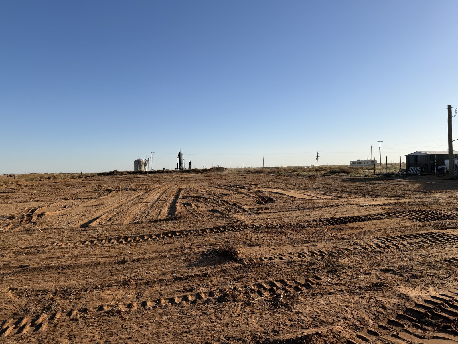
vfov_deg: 56.8
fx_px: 318
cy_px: 172
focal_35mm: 24
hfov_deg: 71.6
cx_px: 229
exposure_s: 1/5714
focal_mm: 6.76
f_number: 1.78
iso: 80
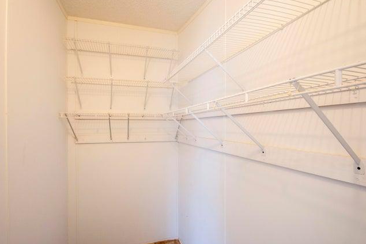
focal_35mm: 17
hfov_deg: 93.1
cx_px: 171
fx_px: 173
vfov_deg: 70.5
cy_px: 125
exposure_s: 1/20
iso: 320
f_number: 6.3
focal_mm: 10
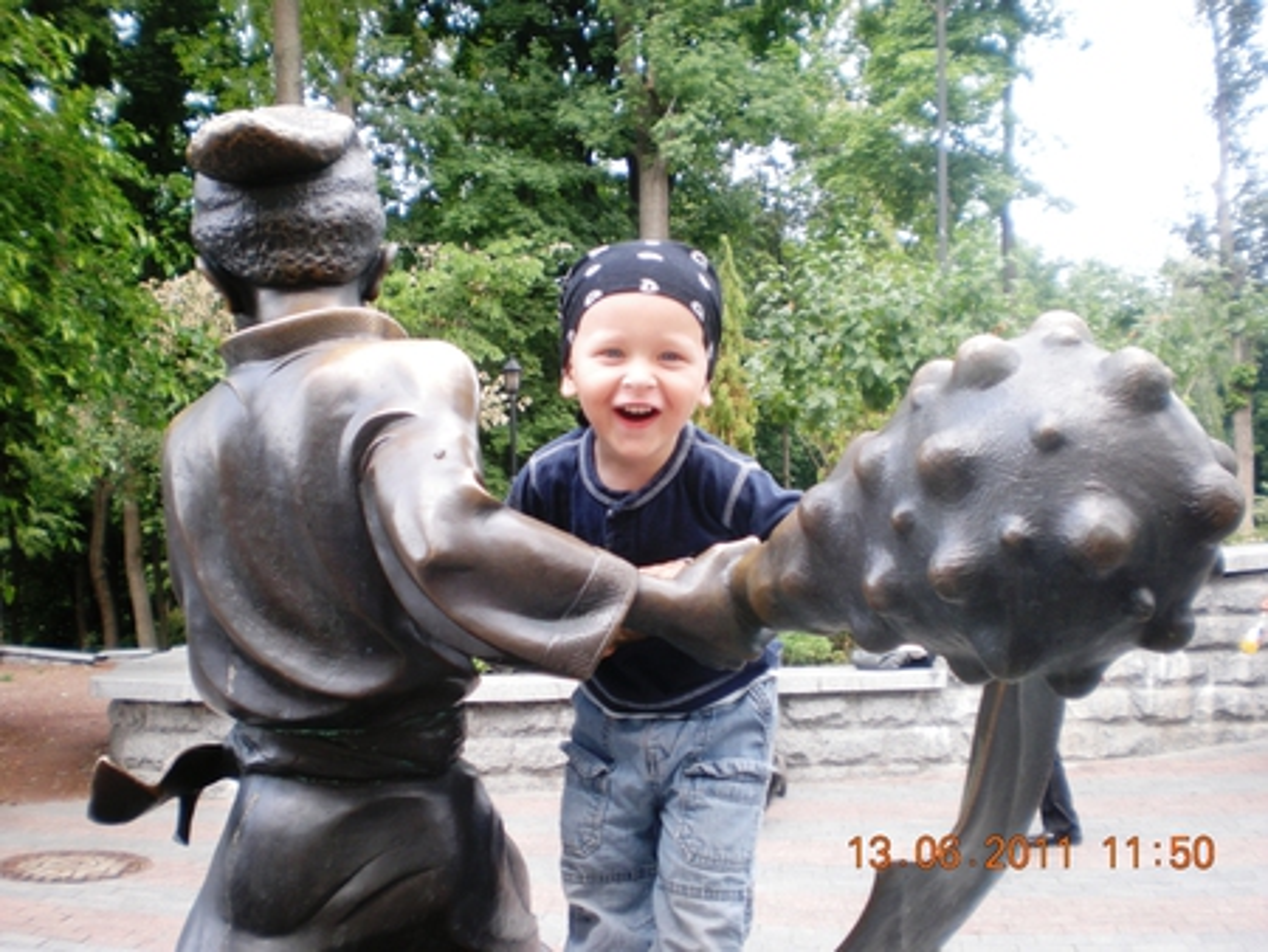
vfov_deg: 37.8
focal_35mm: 38
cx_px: 634
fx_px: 1393
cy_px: 476
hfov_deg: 49.0
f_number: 3.1
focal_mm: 6.3
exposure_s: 1/77
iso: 64
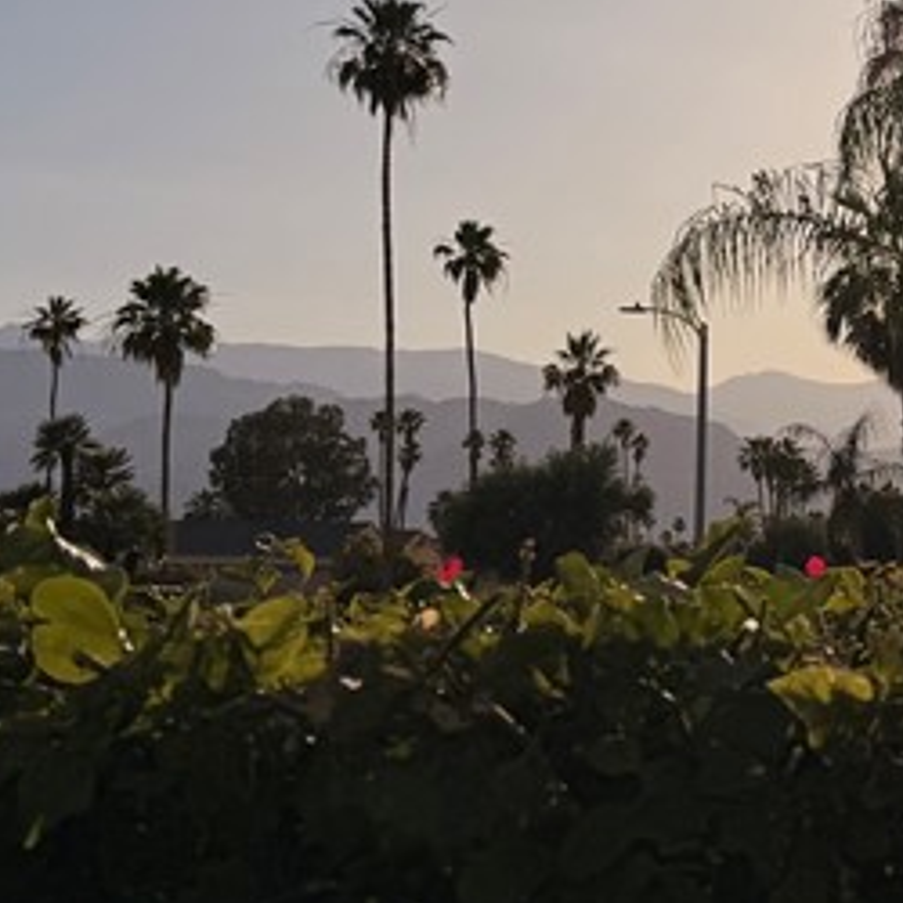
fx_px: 2568
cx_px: 885
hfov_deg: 19.4
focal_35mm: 87
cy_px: 318
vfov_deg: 19.9
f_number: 1.78
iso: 80
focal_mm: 6.76
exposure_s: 1/55556
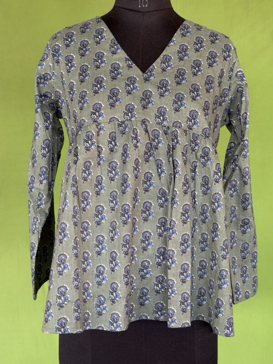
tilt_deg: -7.0
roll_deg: +0.3
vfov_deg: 39.7
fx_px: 505
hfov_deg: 30.3
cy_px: 182
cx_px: 136
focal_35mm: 48
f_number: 1.78
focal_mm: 6.76
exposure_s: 1/60
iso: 100
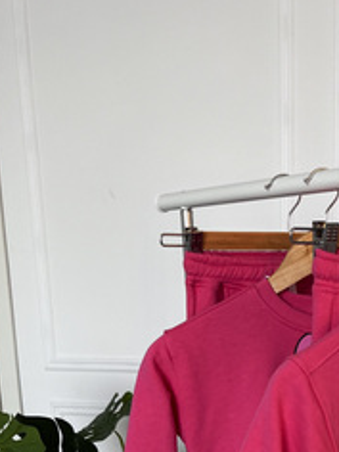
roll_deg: +1.8
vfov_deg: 32.1
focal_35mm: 55
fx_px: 718
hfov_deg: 26.1
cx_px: 271
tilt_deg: -14.7
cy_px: 456
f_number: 1.6
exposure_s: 1/100
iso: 100
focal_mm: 5.1
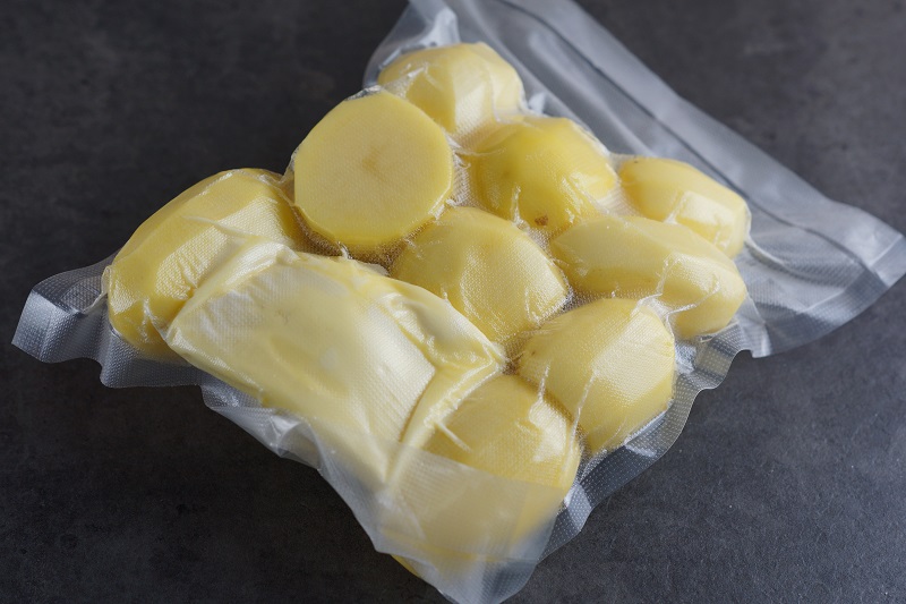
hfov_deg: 27.0
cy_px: 302
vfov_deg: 18.2
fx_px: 1887
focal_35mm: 75
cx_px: 453
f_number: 4
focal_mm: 50
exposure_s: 1/80
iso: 125
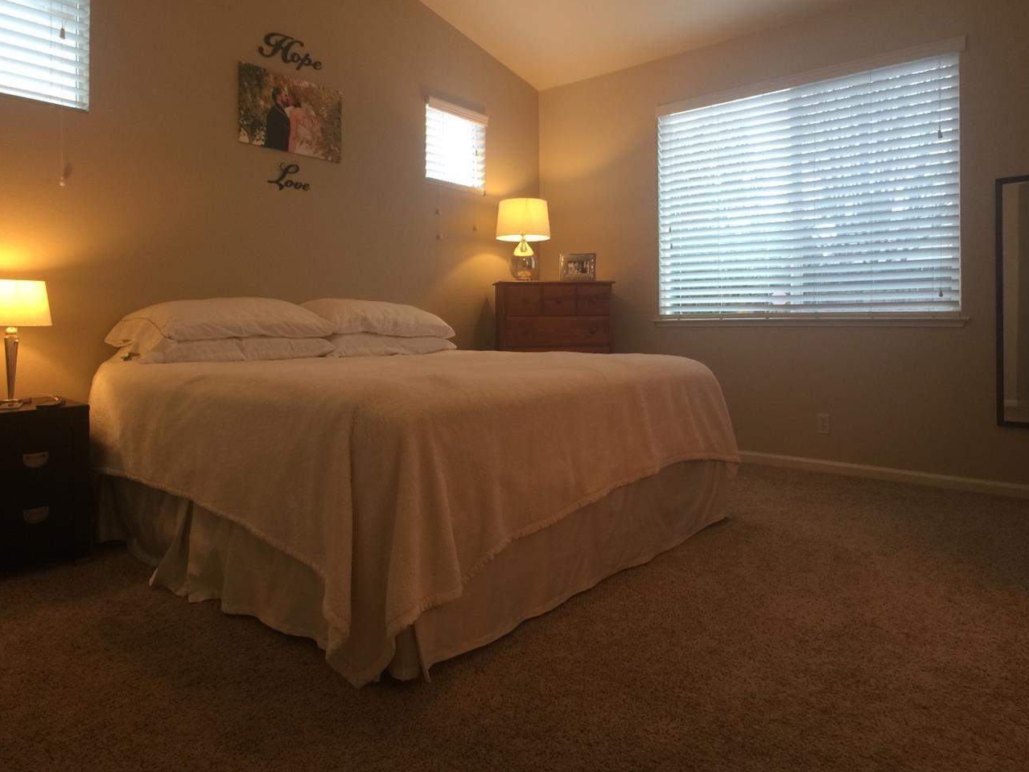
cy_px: 341
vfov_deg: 41.7
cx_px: 537
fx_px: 1011
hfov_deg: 53.9
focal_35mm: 34
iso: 32
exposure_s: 1/15
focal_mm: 4.15
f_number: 2.2
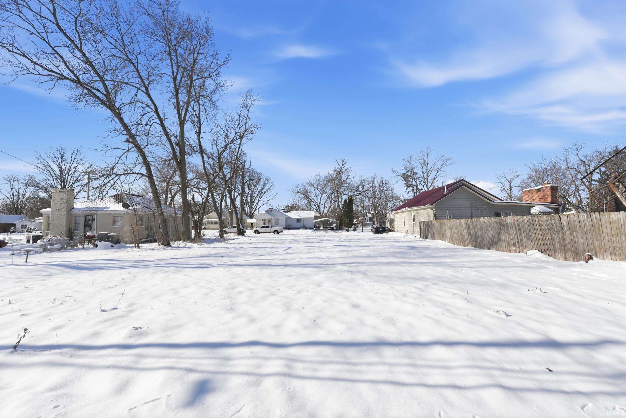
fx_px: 261
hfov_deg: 100.4
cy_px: 209
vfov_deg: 77.3
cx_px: 313
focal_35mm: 15
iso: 800
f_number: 6.3
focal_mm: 10
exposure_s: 1/4000
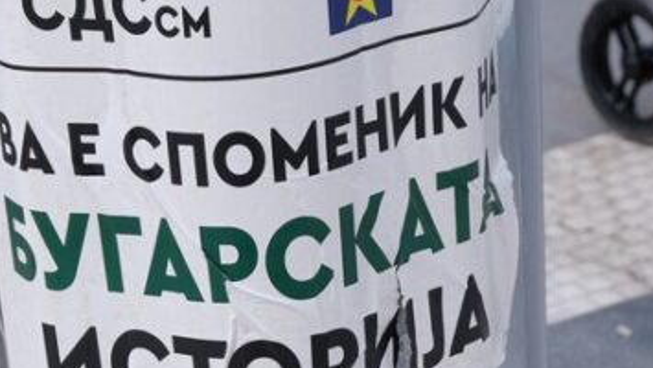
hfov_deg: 18.6
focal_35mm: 115
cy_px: 247
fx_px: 1992
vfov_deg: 10.5
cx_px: 361
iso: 200
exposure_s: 1/400
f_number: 5.6
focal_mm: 37.1
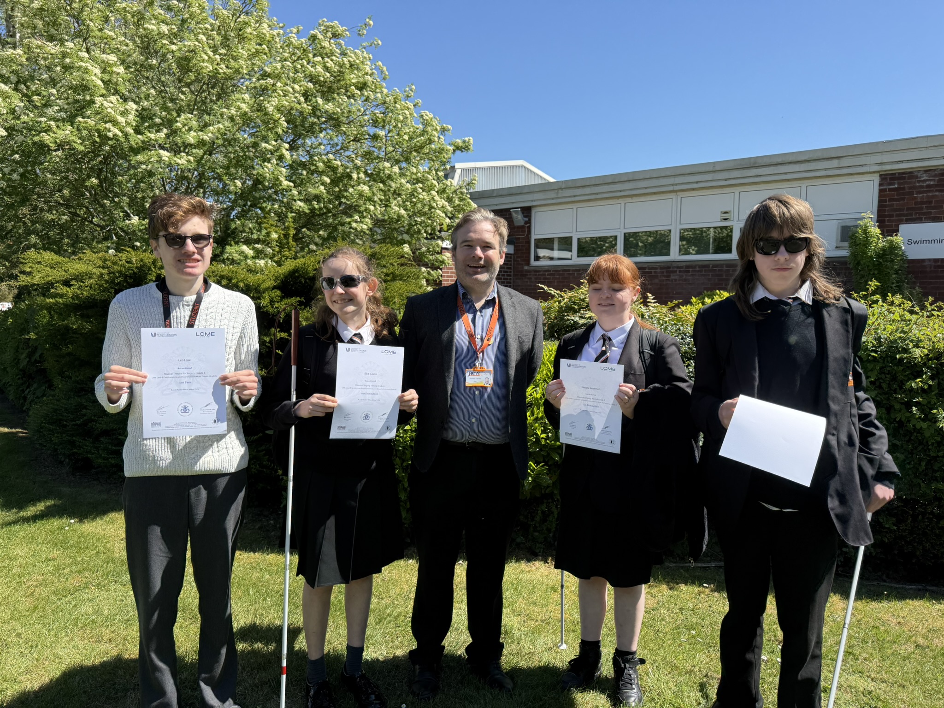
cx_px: 472
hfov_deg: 71.6
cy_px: 354
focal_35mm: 24
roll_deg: -0.7
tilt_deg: -3.9
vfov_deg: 56.8
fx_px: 654
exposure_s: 1/3145
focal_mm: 6.76
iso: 100
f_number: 1.78
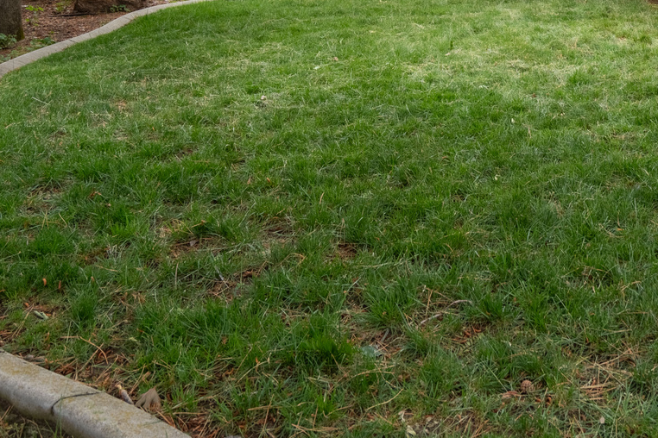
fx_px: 786
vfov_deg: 27.7
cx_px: 528
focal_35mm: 43
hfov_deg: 43.3
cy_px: -74
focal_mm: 16
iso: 200
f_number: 4.5
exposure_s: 1/2000
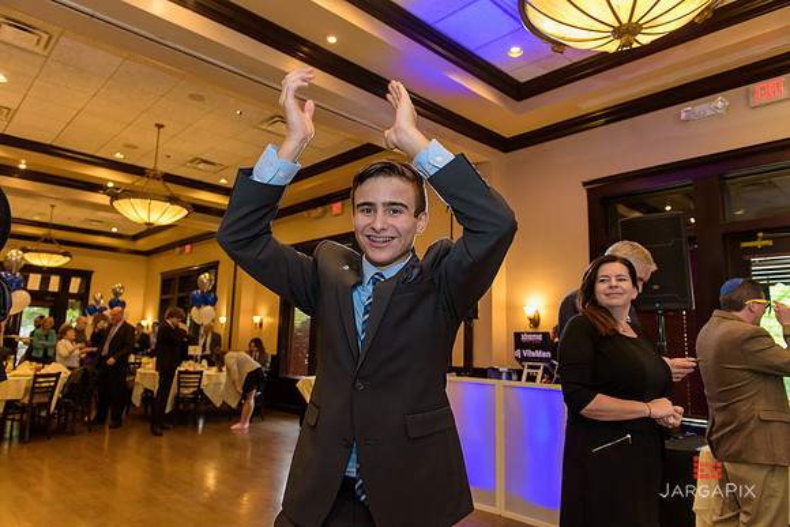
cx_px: 395
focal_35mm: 24
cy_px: 264
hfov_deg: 73.7
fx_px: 527
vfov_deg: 53.2
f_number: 3.2
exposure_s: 1/125
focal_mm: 24
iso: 1600
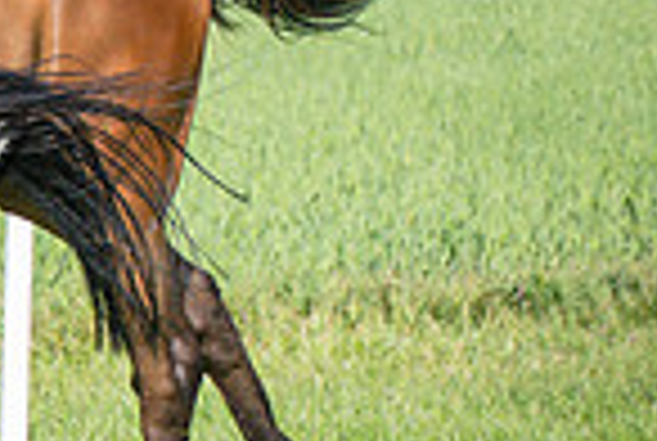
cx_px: -789
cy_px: 29
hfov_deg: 4.2
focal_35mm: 488
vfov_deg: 2.8
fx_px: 8924
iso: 400
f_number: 5
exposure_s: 1/2500
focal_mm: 70
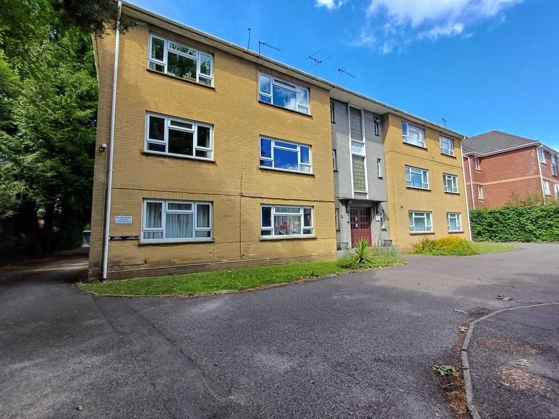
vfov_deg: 78.1
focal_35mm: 16
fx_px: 258
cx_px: 280
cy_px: 210
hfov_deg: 94.5
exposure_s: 1/394
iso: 40
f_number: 2.2
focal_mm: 1.64
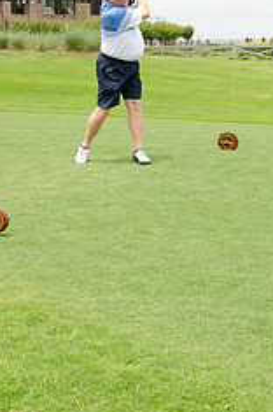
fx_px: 981
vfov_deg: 23.1
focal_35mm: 86
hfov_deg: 15.8
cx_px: 135
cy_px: 47
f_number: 9
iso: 400
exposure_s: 1/400
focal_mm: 30
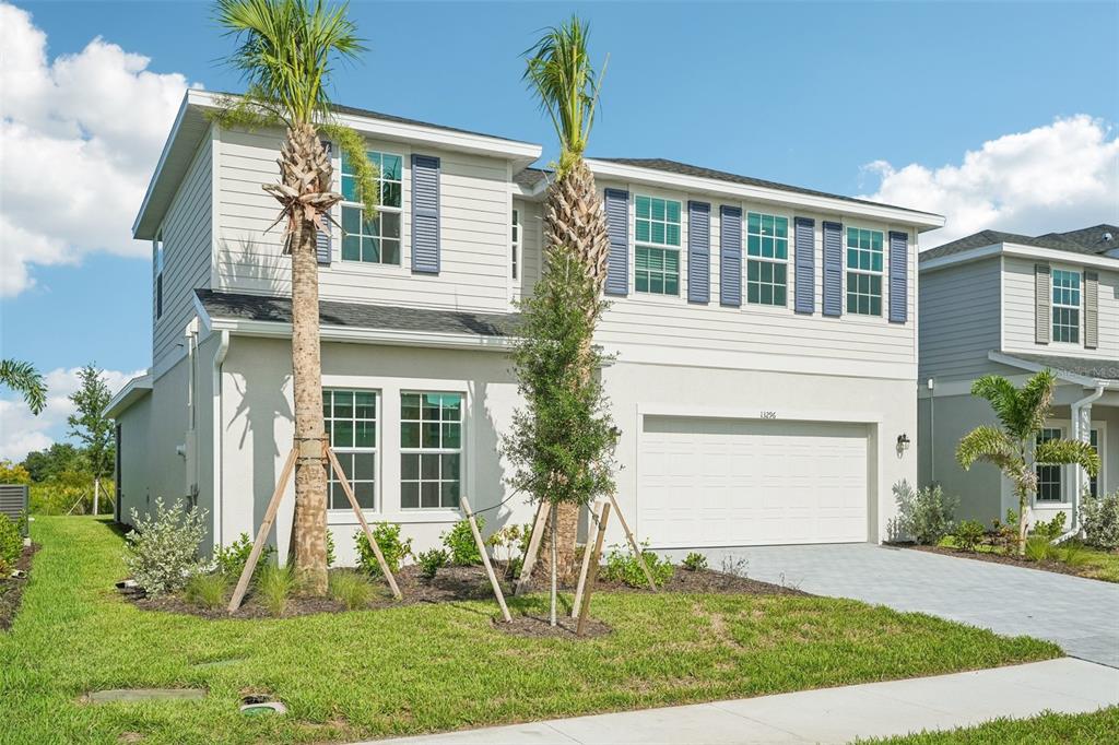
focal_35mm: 32
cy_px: 372
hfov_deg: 58.7
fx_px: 994
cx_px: 560
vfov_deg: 41.1
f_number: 8
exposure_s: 1/2500
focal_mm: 32
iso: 400
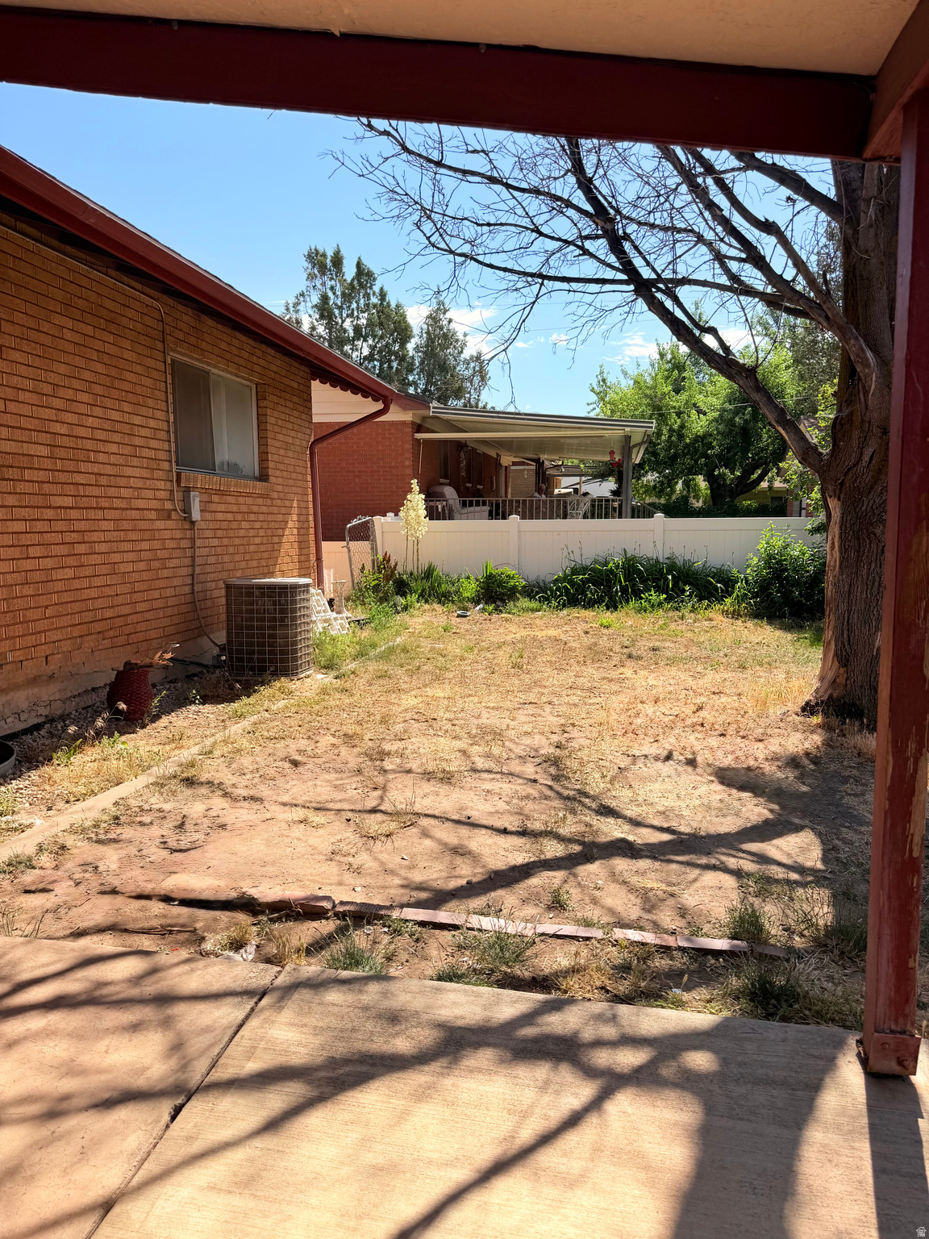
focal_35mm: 24
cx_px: 464
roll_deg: +2.2
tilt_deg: -7.3
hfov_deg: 56.8
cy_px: 620
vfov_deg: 71.6
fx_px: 859
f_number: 1.78
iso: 80
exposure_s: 1/3759
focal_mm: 6.76
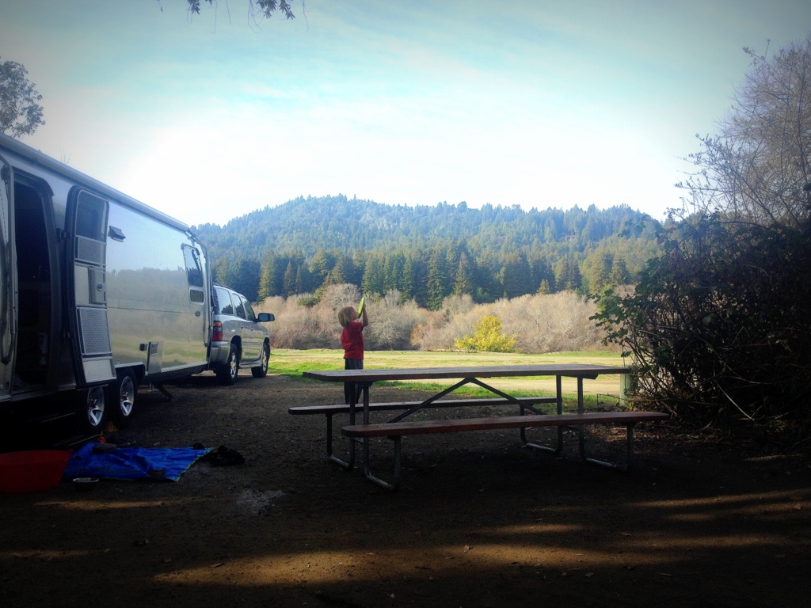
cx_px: 406
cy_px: 304
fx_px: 820
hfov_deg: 52.6
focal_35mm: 35
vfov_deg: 40.7
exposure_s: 1/778
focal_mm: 4.28
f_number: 2.4
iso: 50
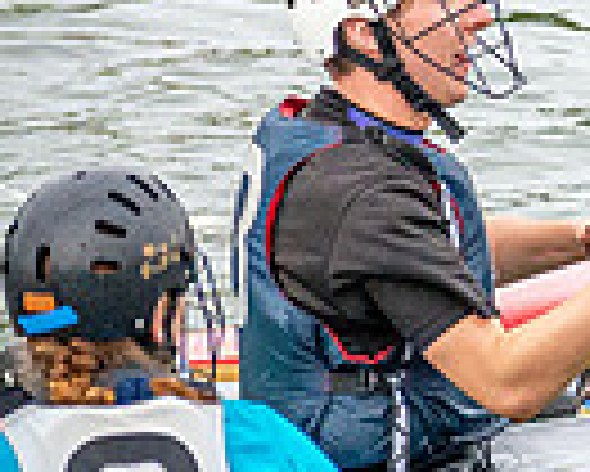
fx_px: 19729
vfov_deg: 1.4
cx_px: 1697
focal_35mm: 1129
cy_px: -33
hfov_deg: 1.7
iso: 2500
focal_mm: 200
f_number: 5.6
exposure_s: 1/3200
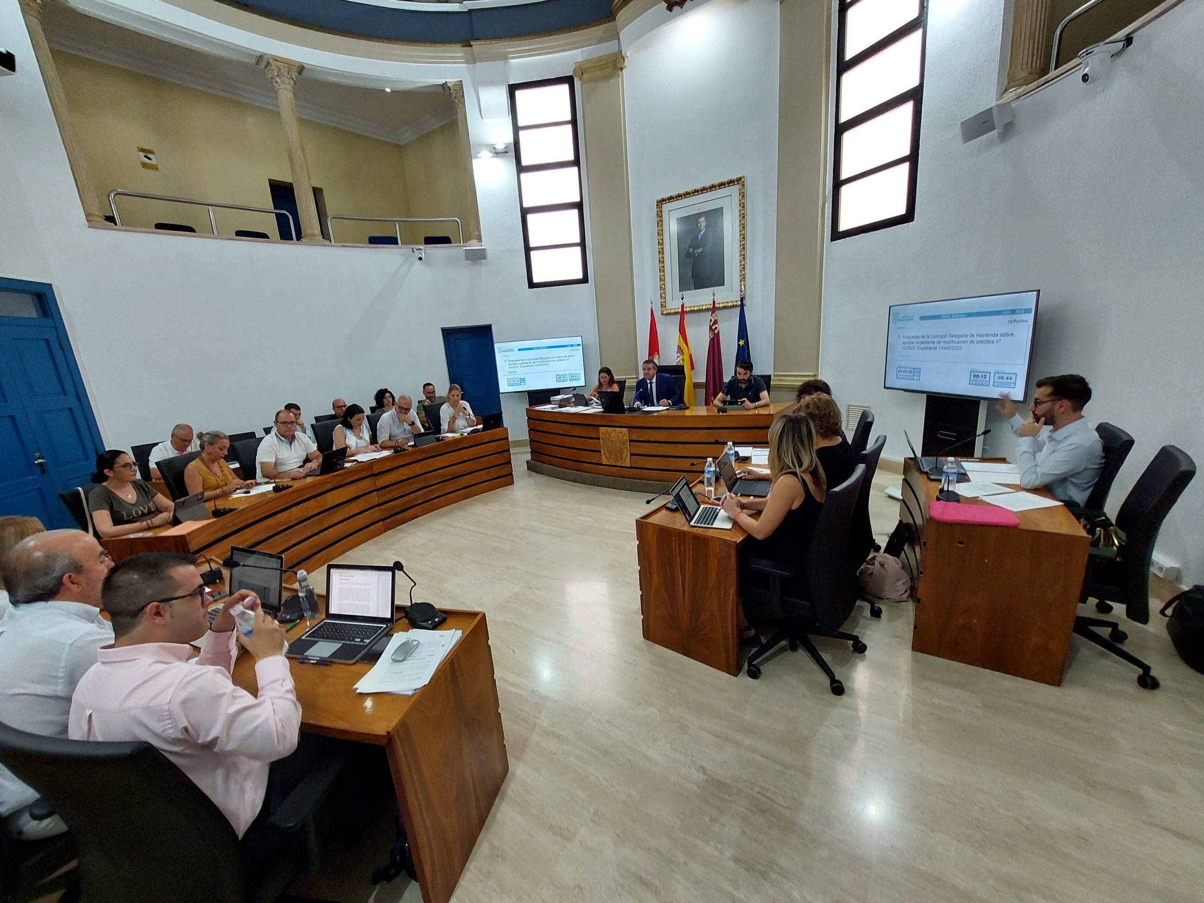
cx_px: 602
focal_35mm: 13
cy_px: 452
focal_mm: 1.74
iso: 100
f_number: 2.2
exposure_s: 1/50
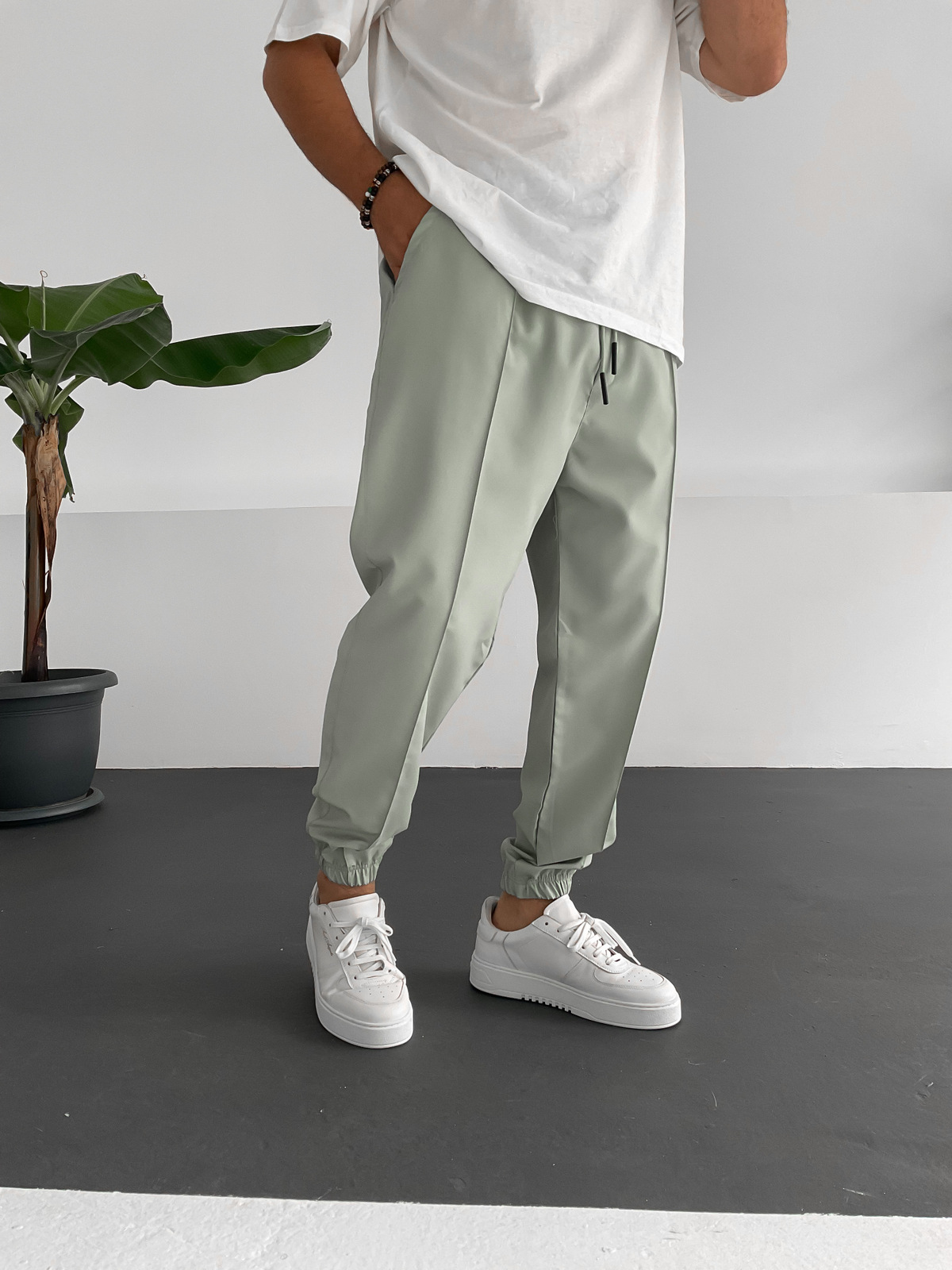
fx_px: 1063
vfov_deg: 61.7
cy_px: 635
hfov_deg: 48.2
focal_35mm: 29
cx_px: 476
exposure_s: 1/120
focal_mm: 3
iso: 50
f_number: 1.8
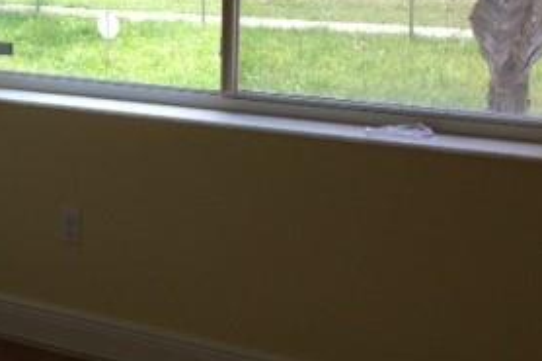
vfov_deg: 17.1
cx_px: -8
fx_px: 1189
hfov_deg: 24.4
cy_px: 84
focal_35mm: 79
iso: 50
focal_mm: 4.13
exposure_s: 1/123
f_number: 2.4
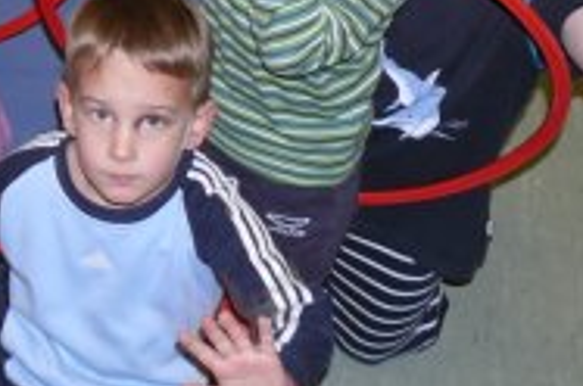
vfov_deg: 11.4
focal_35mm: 117
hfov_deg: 16.1
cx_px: -290
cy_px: -78
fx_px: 1891
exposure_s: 1/30
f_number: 2.8
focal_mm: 7.4
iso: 100
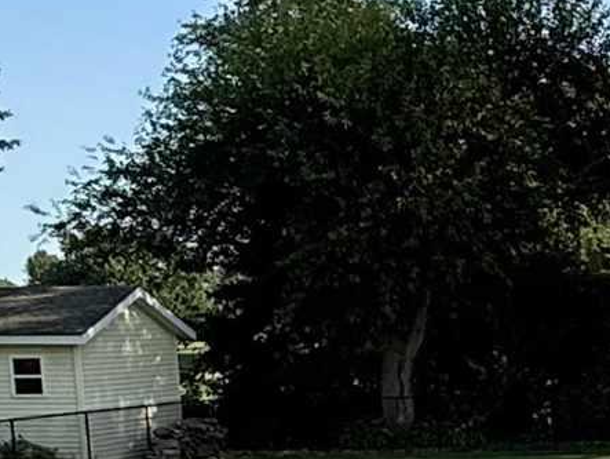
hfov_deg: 17.2
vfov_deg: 14.7
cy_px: 561
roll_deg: +0.3
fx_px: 1711
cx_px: 1033
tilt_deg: -8.1
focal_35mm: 97
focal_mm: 2.22
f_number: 2.2
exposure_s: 1/1339
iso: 50
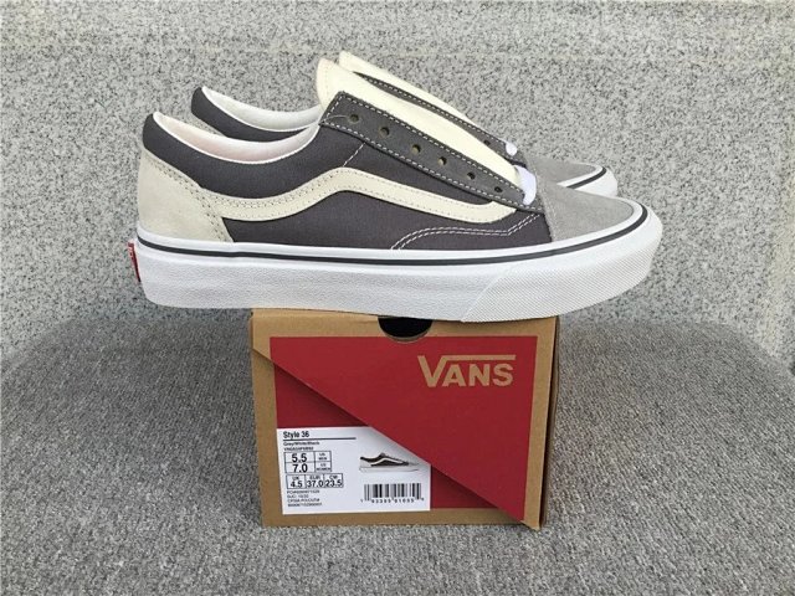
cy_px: 298
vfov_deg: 45.4
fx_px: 712
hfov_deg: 58.4
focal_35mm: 31
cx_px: 398
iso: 25
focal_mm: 3.3
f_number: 2.4
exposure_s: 1/416
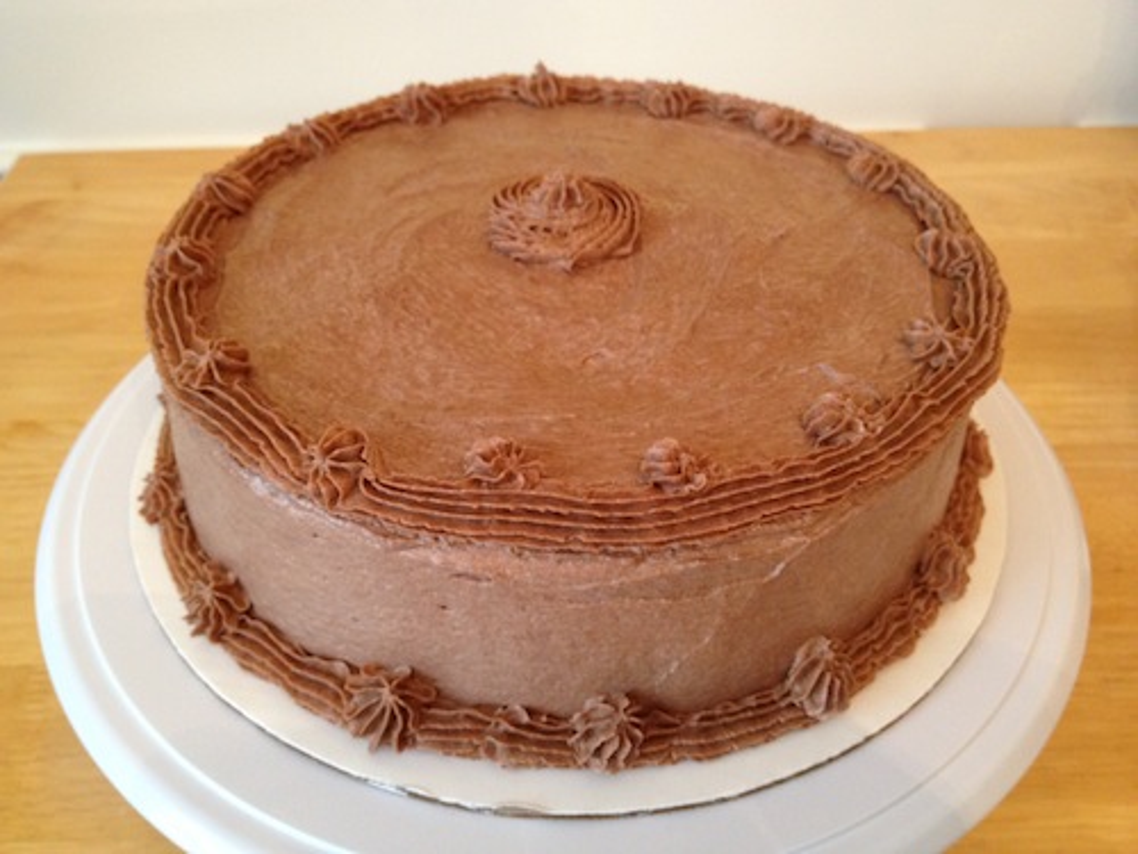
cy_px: 427
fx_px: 1151
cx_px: 569
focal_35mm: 35
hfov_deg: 52.6
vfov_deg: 40.7
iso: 200
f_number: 2.4
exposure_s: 1/20
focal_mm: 4.28
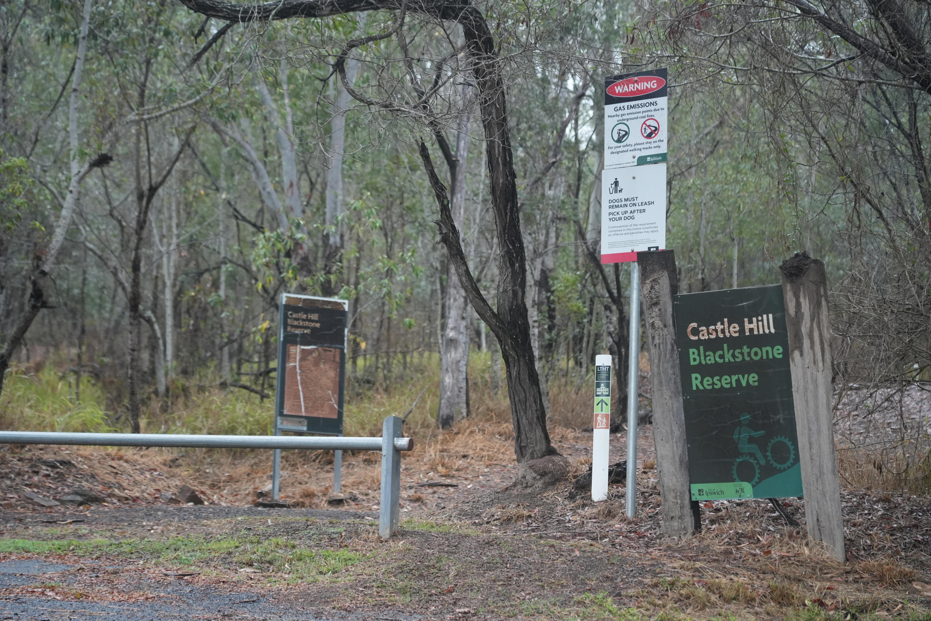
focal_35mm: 86
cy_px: 310
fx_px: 2224
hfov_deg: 23.6
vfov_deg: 15.9
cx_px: 466
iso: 2000
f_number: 4
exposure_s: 1/160
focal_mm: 86
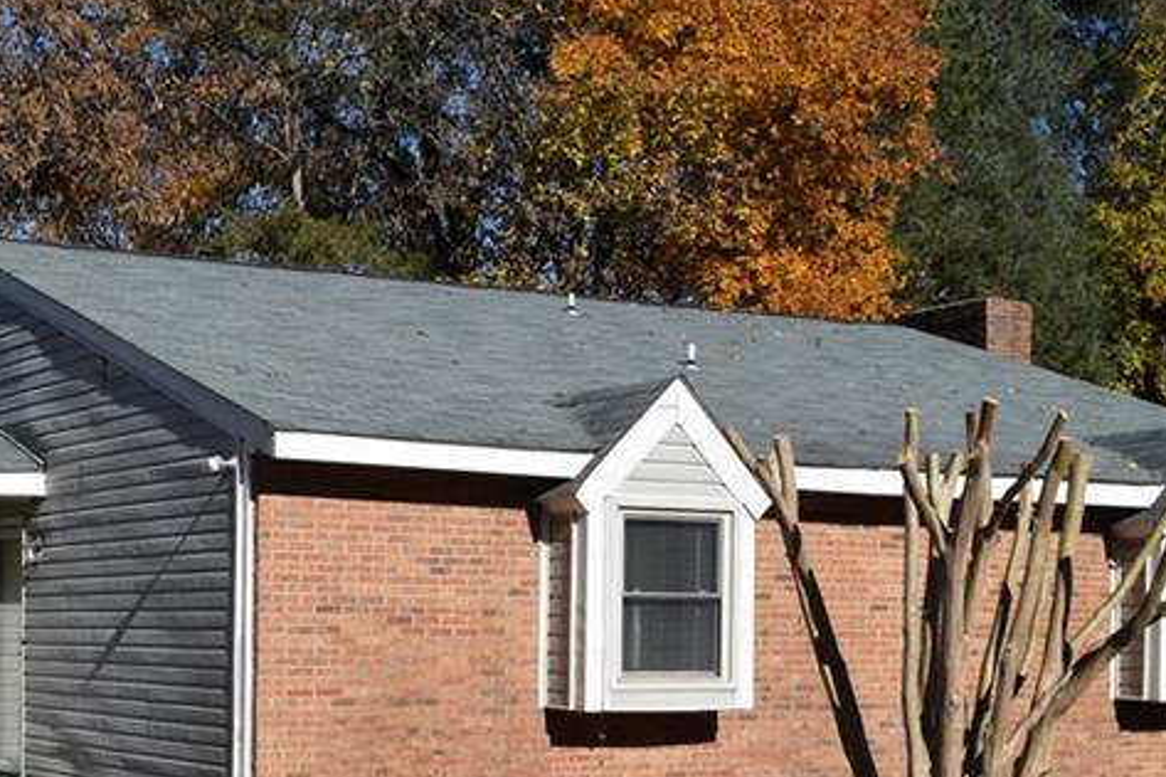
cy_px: 671
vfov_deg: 20.6
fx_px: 2104
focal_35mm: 65
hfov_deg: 30.6
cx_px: 350
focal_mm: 20
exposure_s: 1/400
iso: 200
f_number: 10
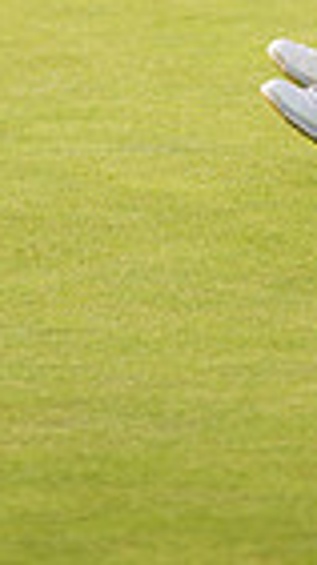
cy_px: -321
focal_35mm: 1001
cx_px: 144
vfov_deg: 2.2
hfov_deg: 1.2
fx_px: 15003
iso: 400
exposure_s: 1/1600
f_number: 4
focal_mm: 300
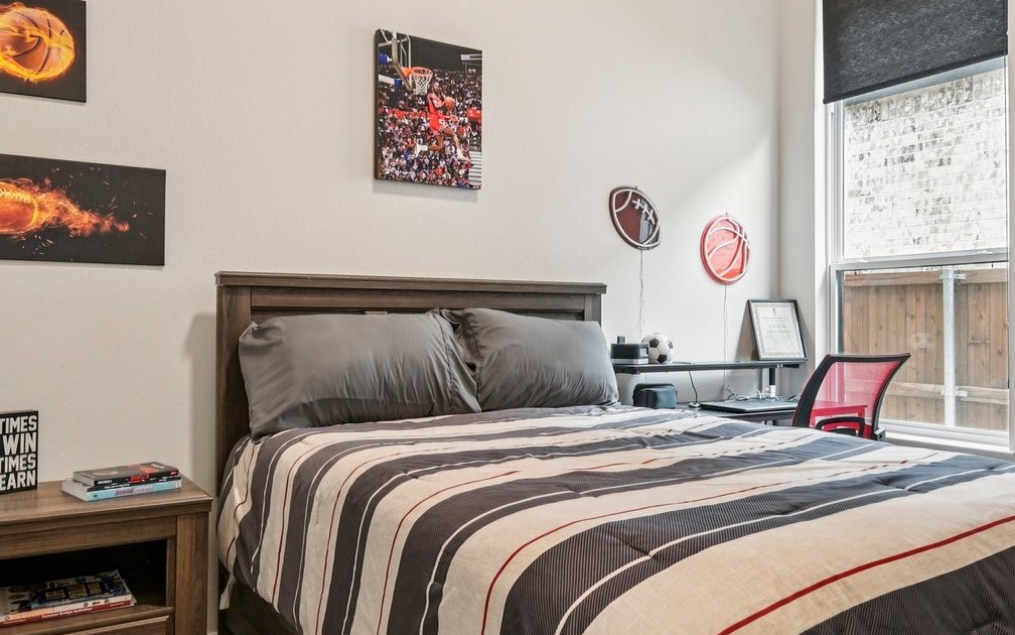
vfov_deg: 41.8
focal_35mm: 30
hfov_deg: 62.8
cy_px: 335
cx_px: 535
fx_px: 831
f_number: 9
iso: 250
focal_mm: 14.5
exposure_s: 1/5
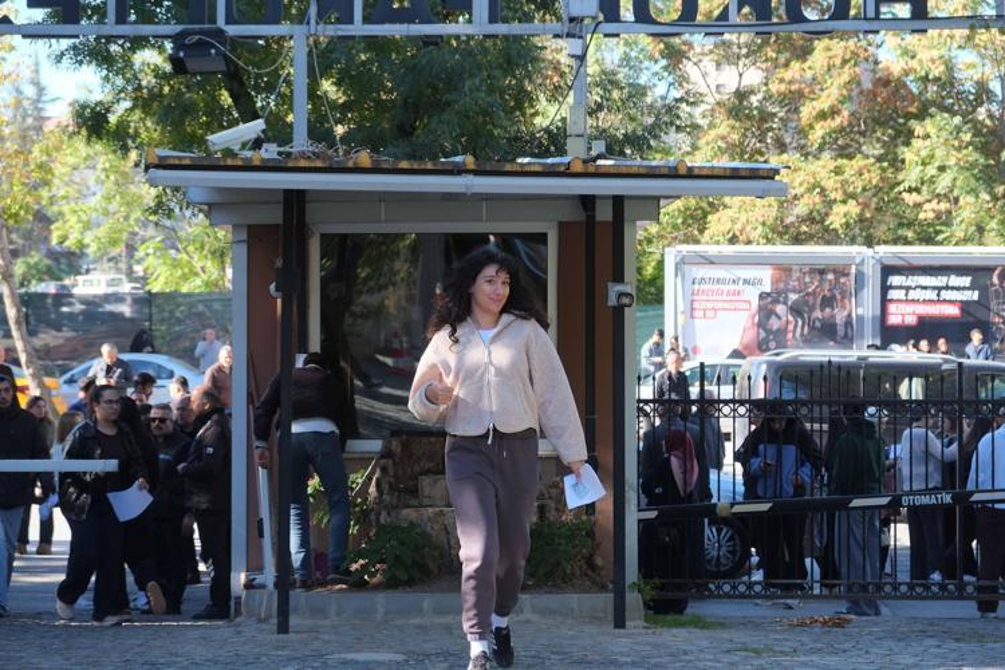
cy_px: 335
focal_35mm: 83
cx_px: 502
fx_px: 2317
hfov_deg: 24.5
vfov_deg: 16.5
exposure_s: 1/250
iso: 400
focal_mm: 55
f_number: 4
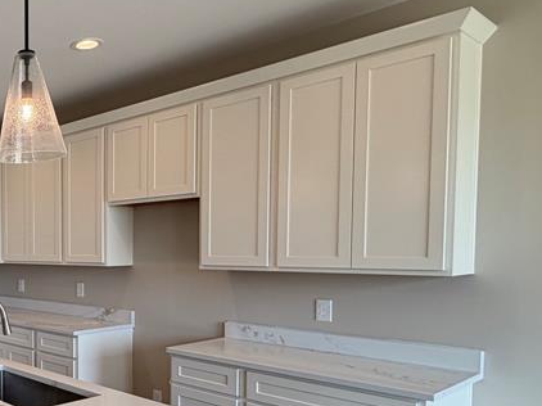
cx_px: -30
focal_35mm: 34
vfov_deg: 41.2
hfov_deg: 43.9
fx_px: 532
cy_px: 274
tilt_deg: -3.7
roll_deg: +0.6
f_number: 2.2
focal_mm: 2.22
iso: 50
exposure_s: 1/120
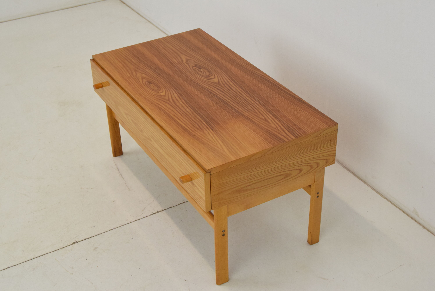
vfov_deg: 25.8
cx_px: 218
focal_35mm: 52
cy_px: 146
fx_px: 635
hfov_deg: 37.8
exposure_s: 1/250
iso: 1600
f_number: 8
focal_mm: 35
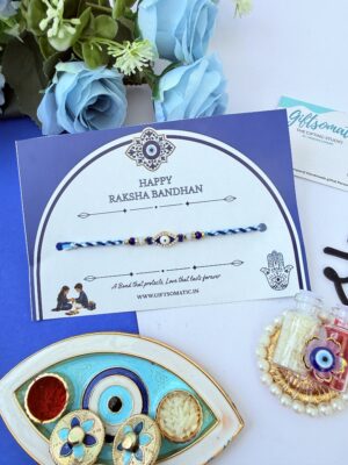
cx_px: 174
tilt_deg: -71.0
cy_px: 232
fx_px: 322
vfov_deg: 71.6
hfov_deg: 56.8
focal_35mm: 24
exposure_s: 1/100
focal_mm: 2.22
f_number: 2.2
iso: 80
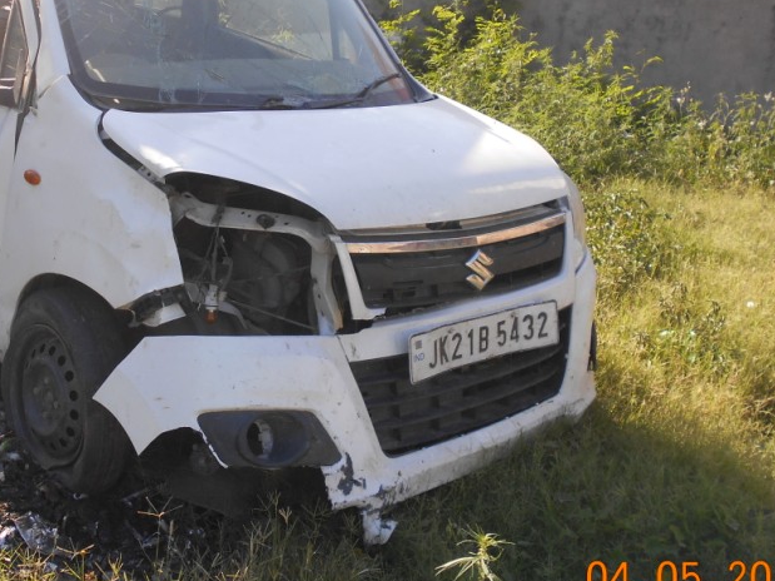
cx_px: 243
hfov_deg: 43.1
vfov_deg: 33.3
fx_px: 963
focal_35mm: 43
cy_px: 189
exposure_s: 1/320
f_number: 3.2
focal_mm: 4.6
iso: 80
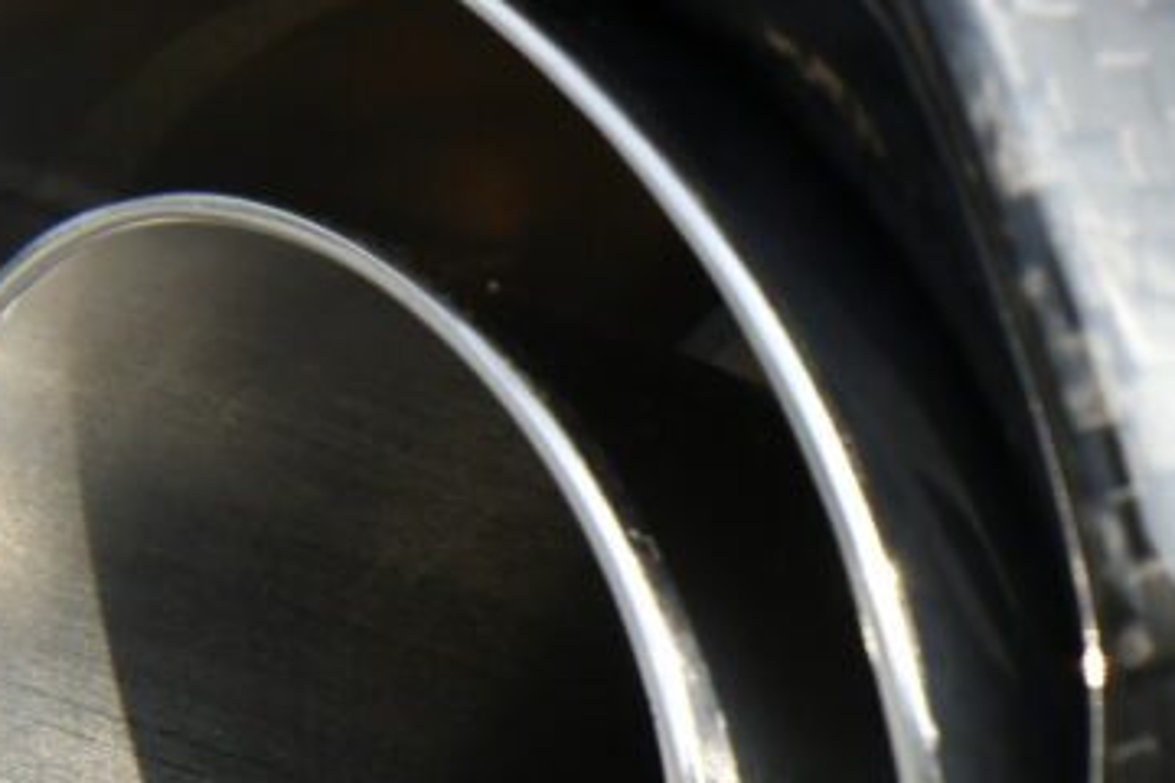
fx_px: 9073
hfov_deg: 7.2
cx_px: 2174
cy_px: 1313
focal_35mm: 278
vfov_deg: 4.9
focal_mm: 50
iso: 500
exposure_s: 1/640
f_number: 10
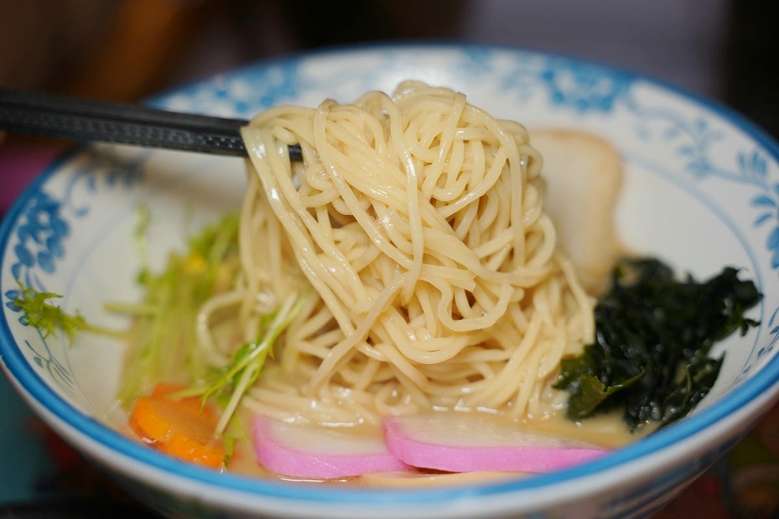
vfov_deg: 18.2
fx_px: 1623
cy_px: 260
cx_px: 390
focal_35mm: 75
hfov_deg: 27.0
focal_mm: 75
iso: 200
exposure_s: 1/80
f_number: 4
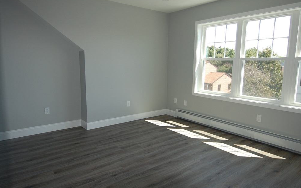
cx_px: 154
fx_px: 193
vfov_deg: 52.0
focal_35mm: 24
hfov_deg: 75.9
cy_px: 94
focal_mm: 15
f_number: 4
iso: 400
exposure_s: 1/400
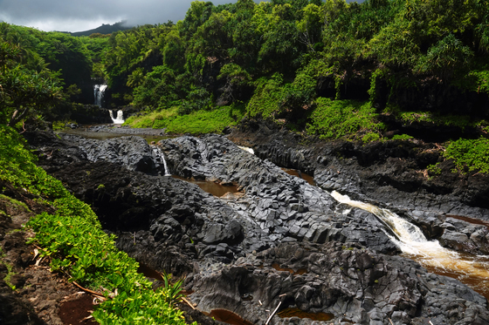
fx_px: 394
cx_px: 244
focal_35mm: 29
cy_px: 162
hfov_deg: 63.7
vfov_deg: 44.9
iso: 200
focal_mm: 10.8
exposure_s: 1/500
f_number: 4
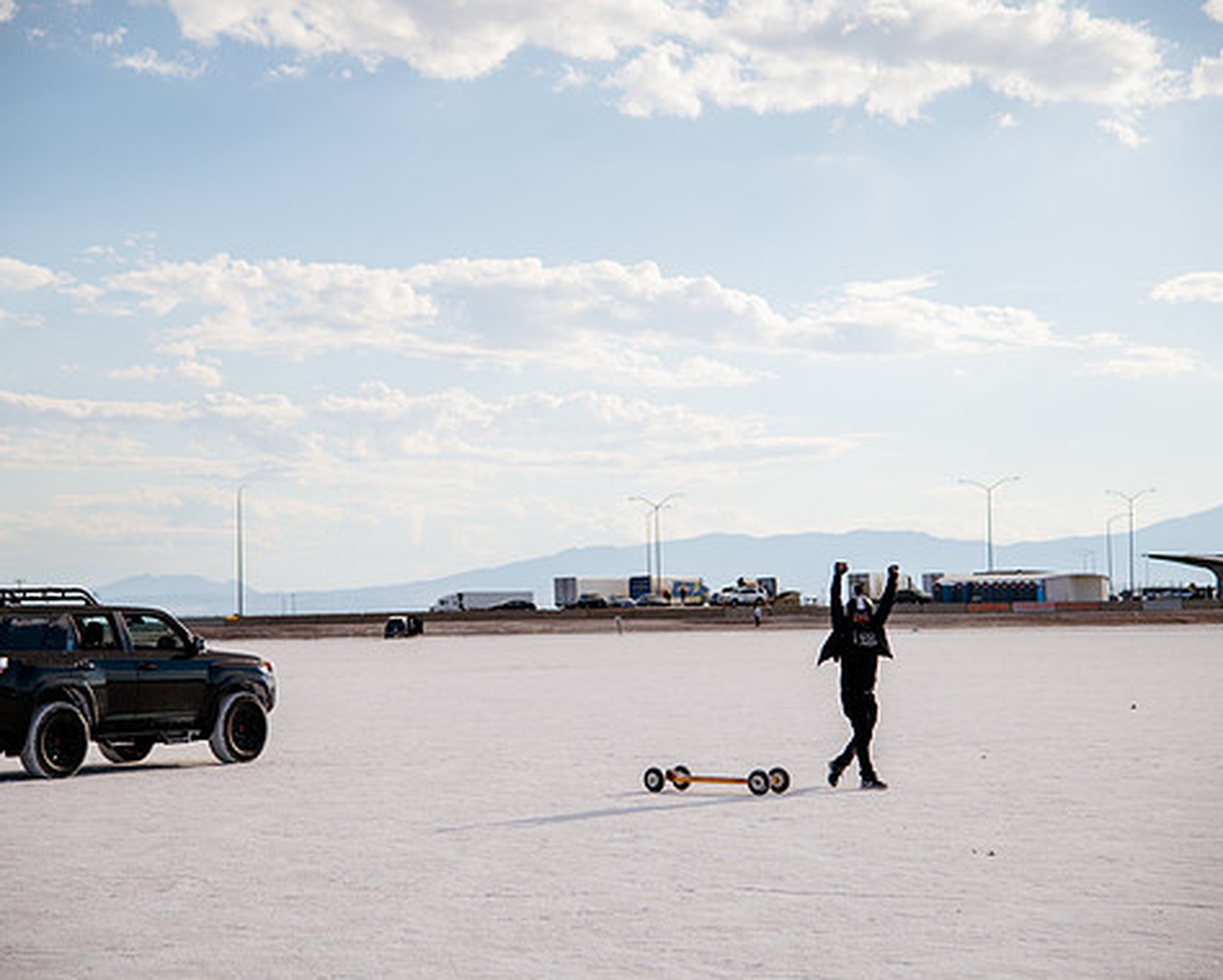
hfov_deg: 22.2
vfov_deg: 17.9
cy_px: 493
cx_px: 599
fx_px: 3115
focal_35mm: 86
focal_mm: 75
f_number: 4
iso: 200
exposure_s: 1/4000
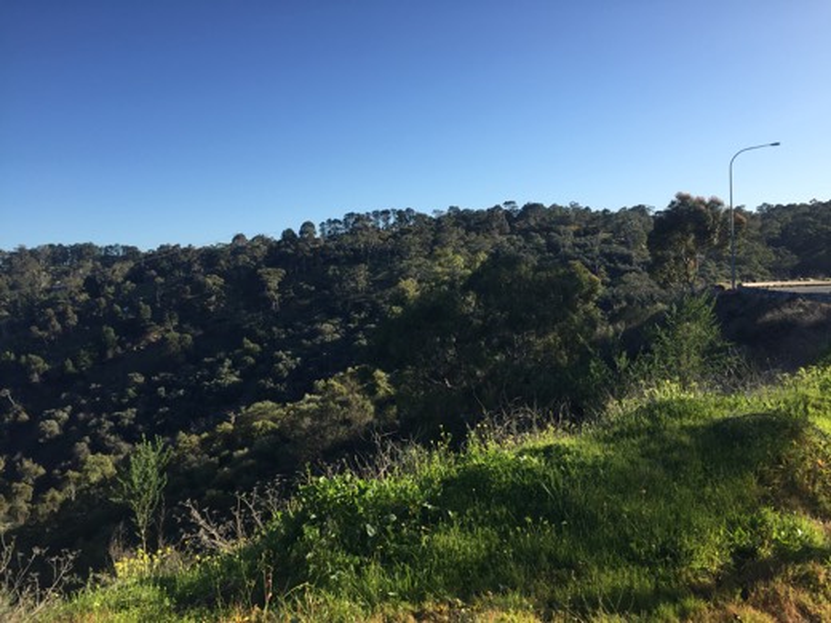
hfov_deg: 61.7
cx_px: 416
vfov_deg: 48.2
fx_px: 696
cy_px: 312
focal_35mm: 29
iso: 32
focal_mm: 4.15
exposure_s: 1/989
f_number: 2.2
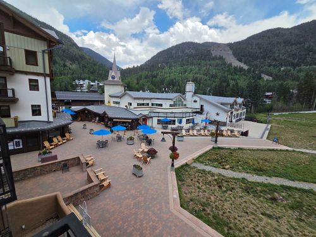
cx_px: 158
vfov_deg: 89.9
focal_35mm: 13
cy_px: 118
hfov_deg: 106.2
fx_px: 119
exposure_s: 1/3050
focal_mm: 2.2
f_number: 2.2
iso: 100
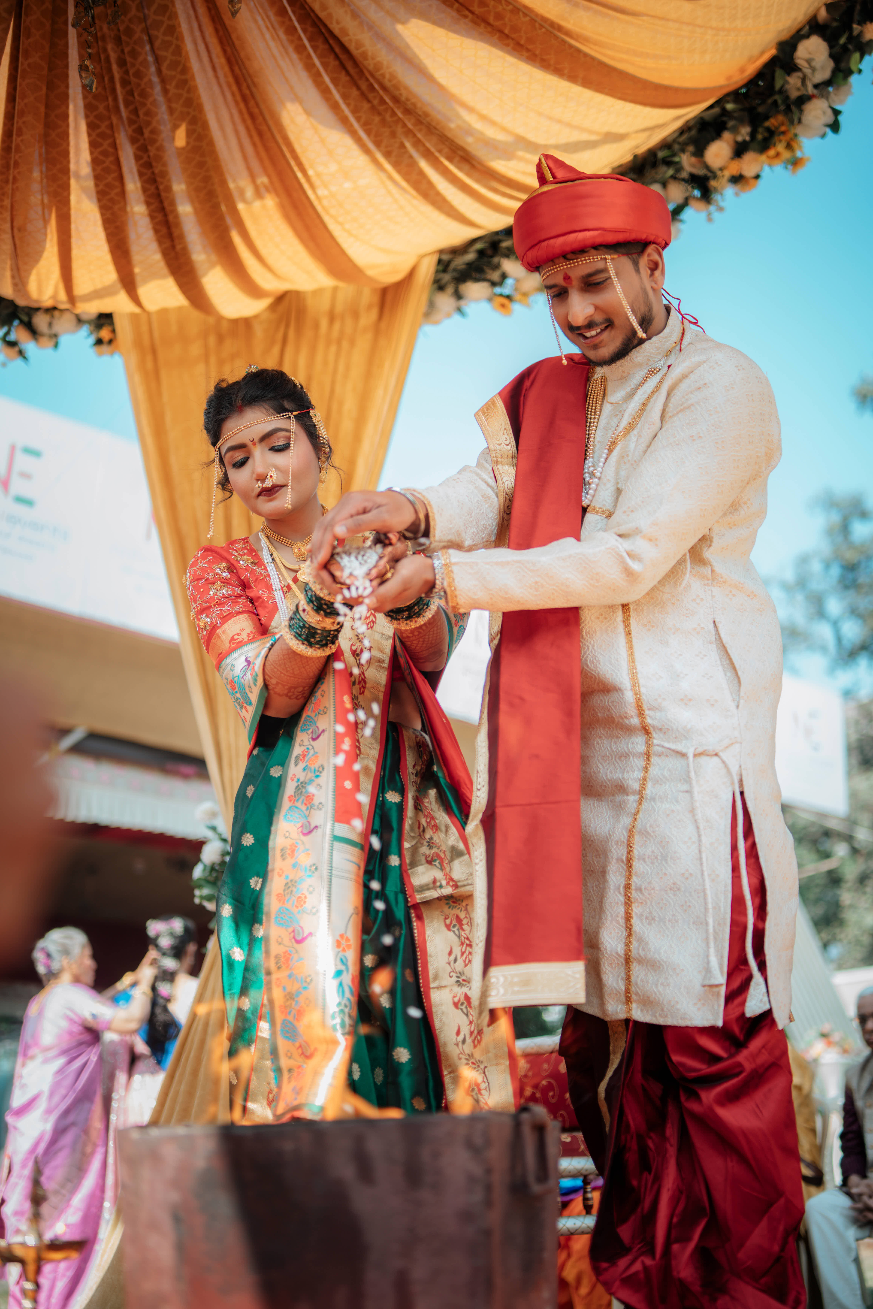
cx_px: 436
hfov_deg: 37.9
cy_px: 654
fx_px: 1273
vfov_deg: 54.4
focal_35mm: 35
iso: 50
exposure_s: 1/640
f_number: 1.6
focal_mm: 35
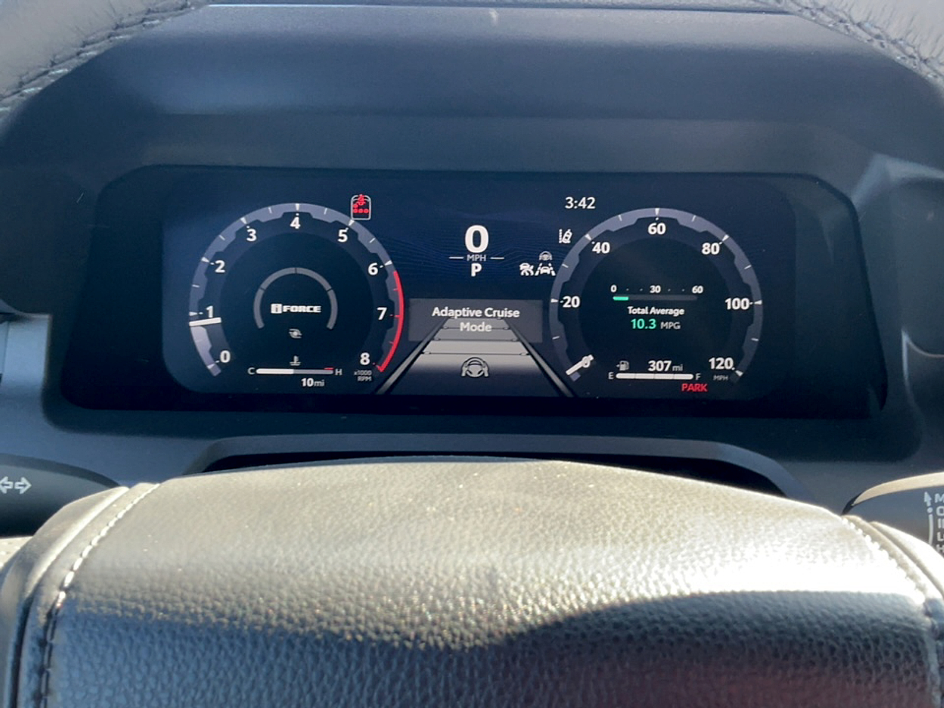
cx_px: 472
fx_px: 818
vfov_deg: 46.8
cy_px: 354
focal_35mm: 30
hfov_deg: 60.0
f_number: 1.8
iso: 32
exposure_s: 1/60
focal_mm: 3
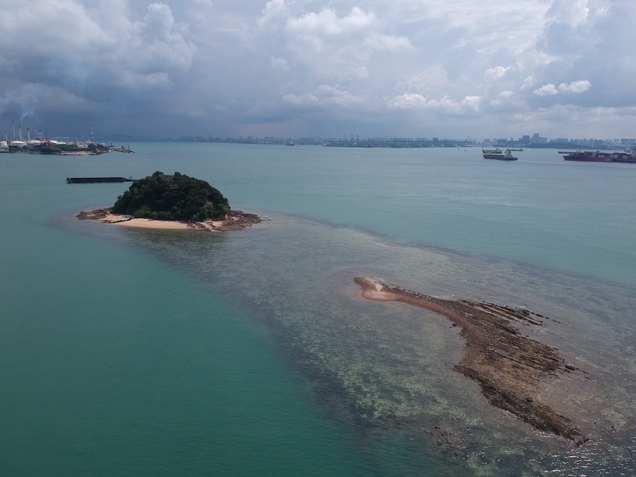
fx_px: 459
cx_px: 318
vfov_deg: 54.9
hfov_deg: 69.4
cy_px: 238
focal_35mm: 25
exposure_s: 1/2500
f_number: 2.6
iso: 102
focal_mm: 4.49
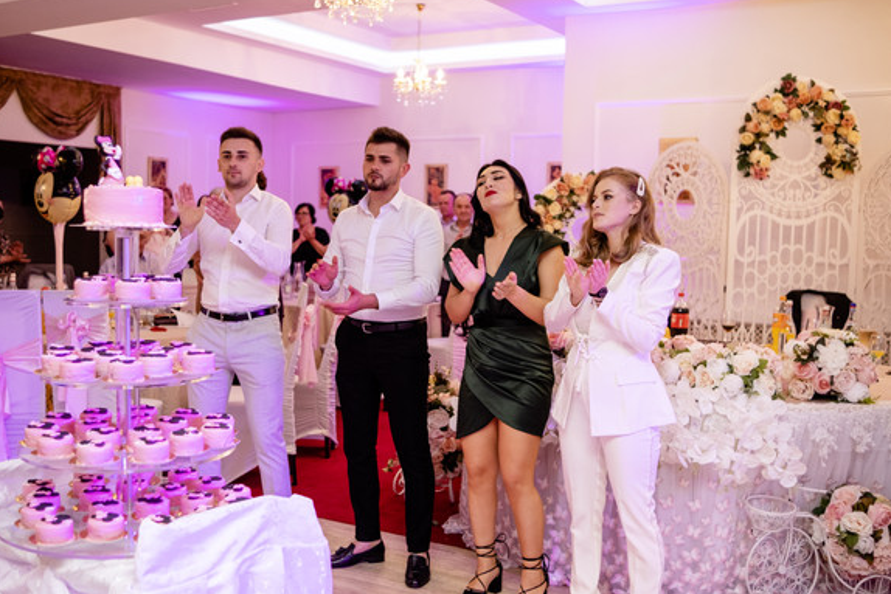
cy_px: 309
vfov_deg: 34.2
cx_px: 404
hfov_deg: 49.5
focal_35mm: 39
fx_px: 965
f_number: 2
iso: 640
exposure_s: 1/160
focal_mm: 23
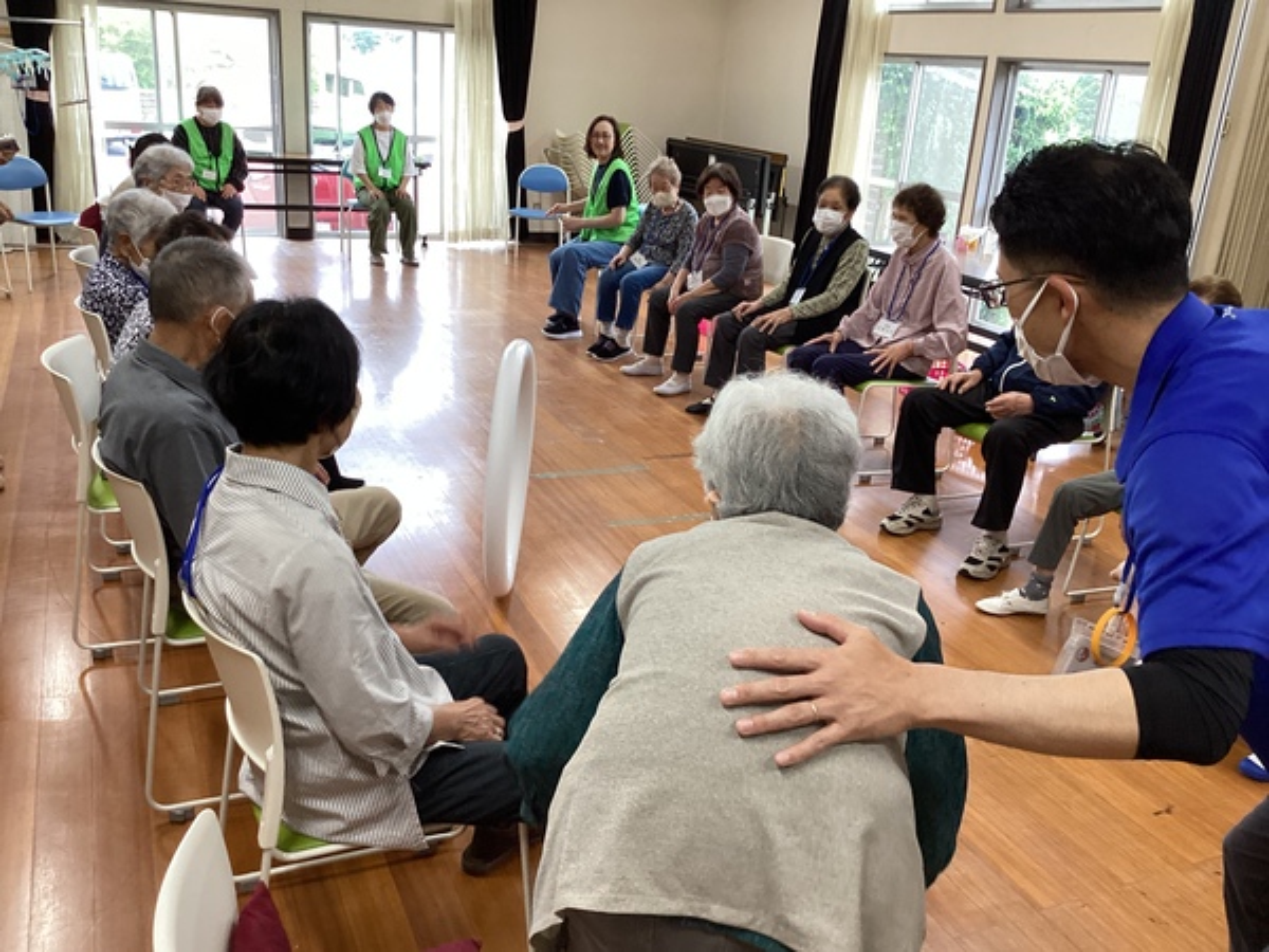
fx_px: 1136
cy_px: 476
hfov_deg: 58.4
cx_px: 634
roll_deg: -4.4
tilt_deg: -21.3
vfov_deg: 45.4
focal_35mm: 31
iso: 100
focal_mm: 3.3
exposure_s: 1/60
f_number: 2.4
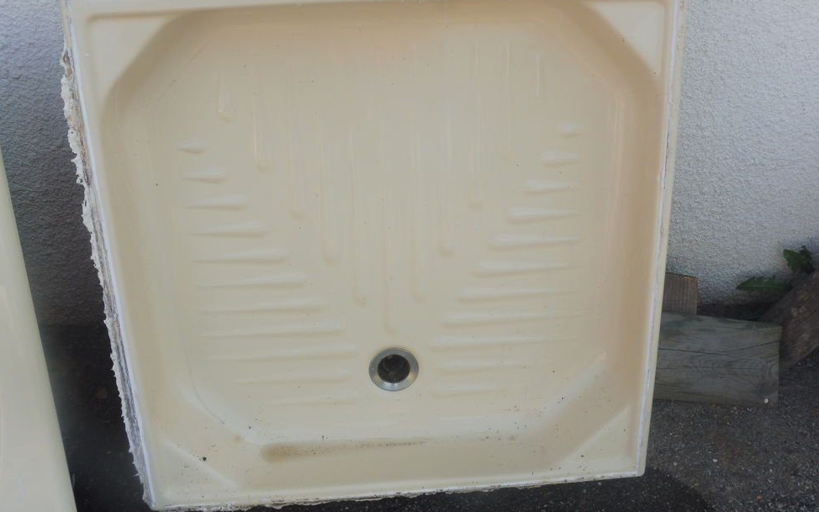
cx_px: 417
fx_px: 826
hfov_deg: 52.7
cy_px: 198
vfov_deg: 34.3
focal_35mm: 37
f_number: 5
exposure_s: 1/200
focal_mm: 6.1
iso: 100
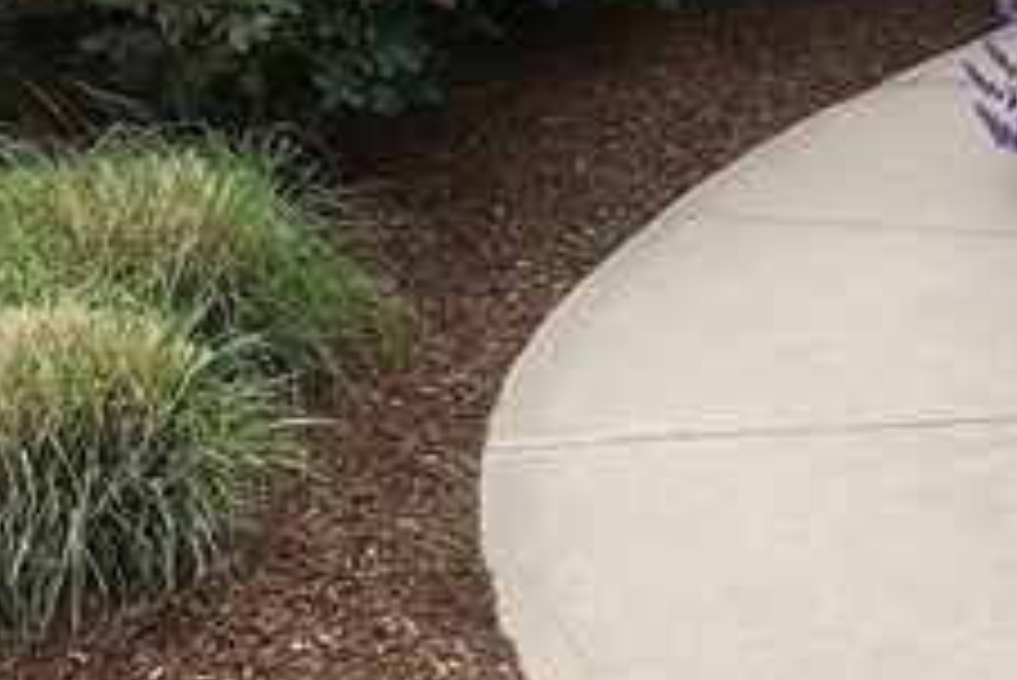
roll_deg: +0.8
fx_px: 2798
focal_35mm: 99
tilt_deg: -15.2
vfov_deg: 13.8
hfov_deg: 20.1
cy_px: 297
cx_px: 954
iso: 20
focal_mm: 3.99
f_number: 1.8
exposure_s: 1/665
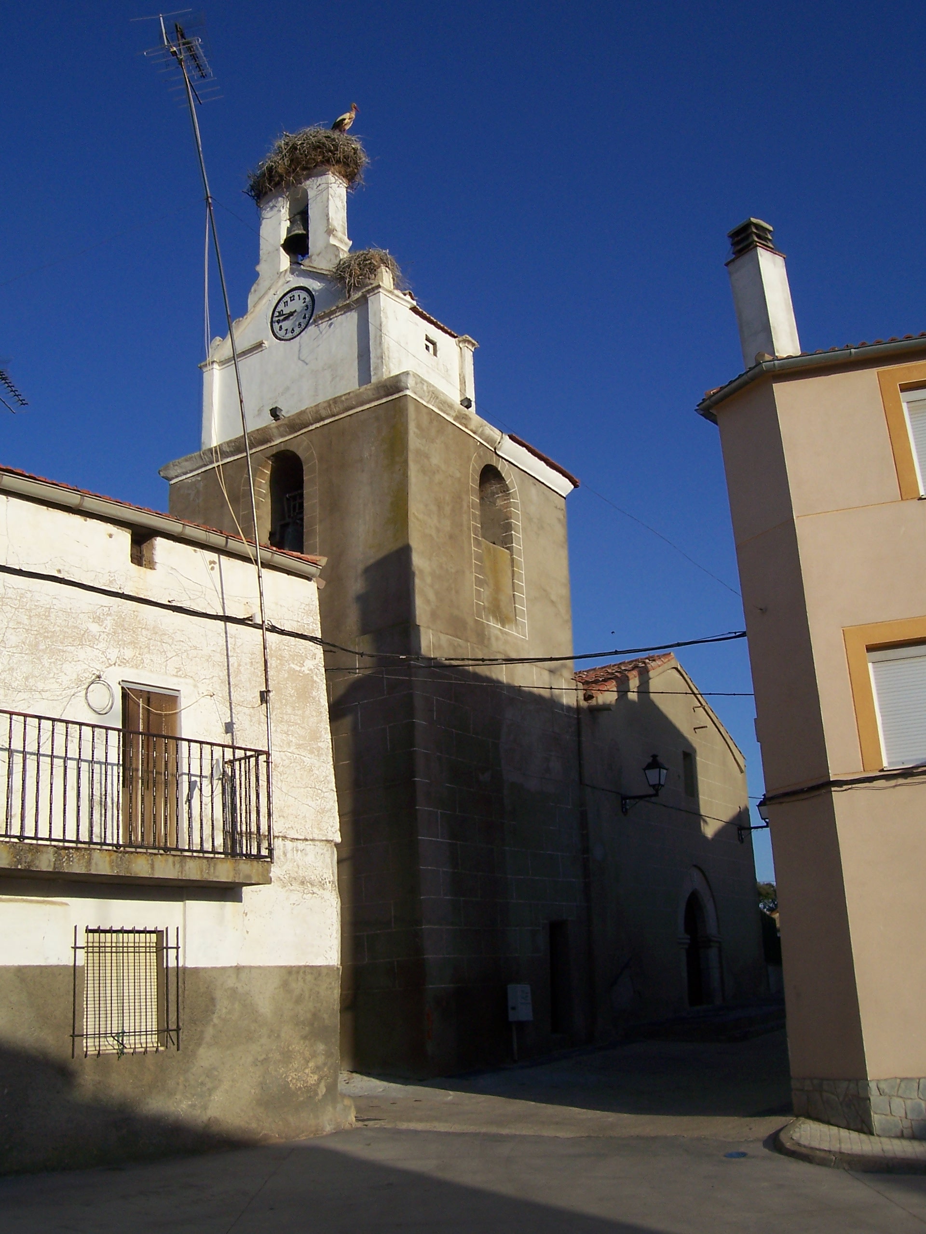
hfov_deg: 41.8
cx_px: 463
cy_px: 617
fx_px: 1213
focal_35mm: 34
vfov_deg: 54.0
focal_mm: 5.6
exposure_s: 1/750
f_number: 5.6
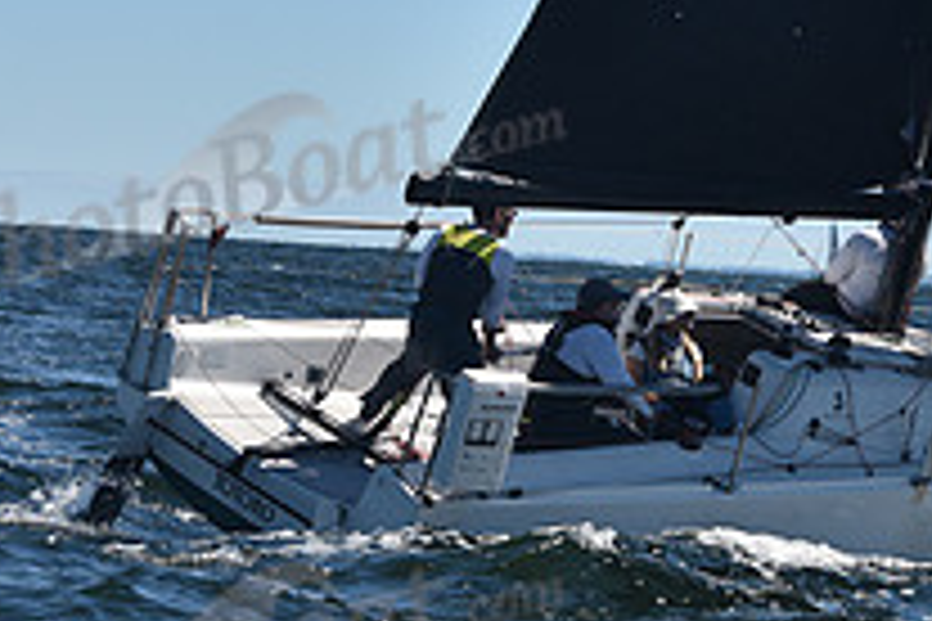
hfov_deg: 10.5
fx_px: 5074
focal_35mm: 196
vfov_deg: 7.0
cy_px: 358
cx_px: 801
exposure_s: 1/800
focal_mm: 70
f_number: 5.6
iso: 200
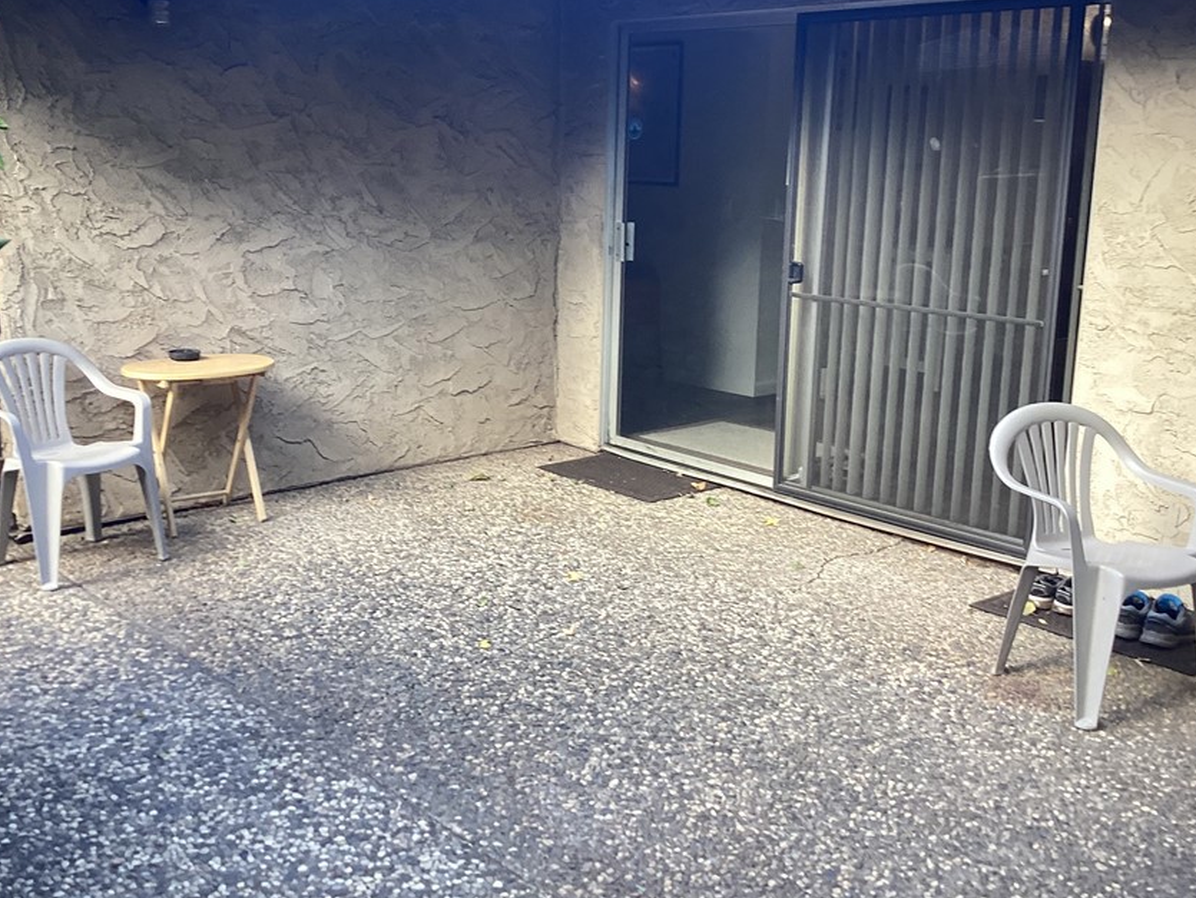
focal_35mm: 38
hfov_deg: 48.9
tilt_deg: -11.7
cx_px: 530
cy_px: 400
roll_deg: -0.4
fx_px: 1313
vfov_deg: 37.7
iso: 64
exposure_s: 1/60
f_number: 2.4
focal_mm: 3.3
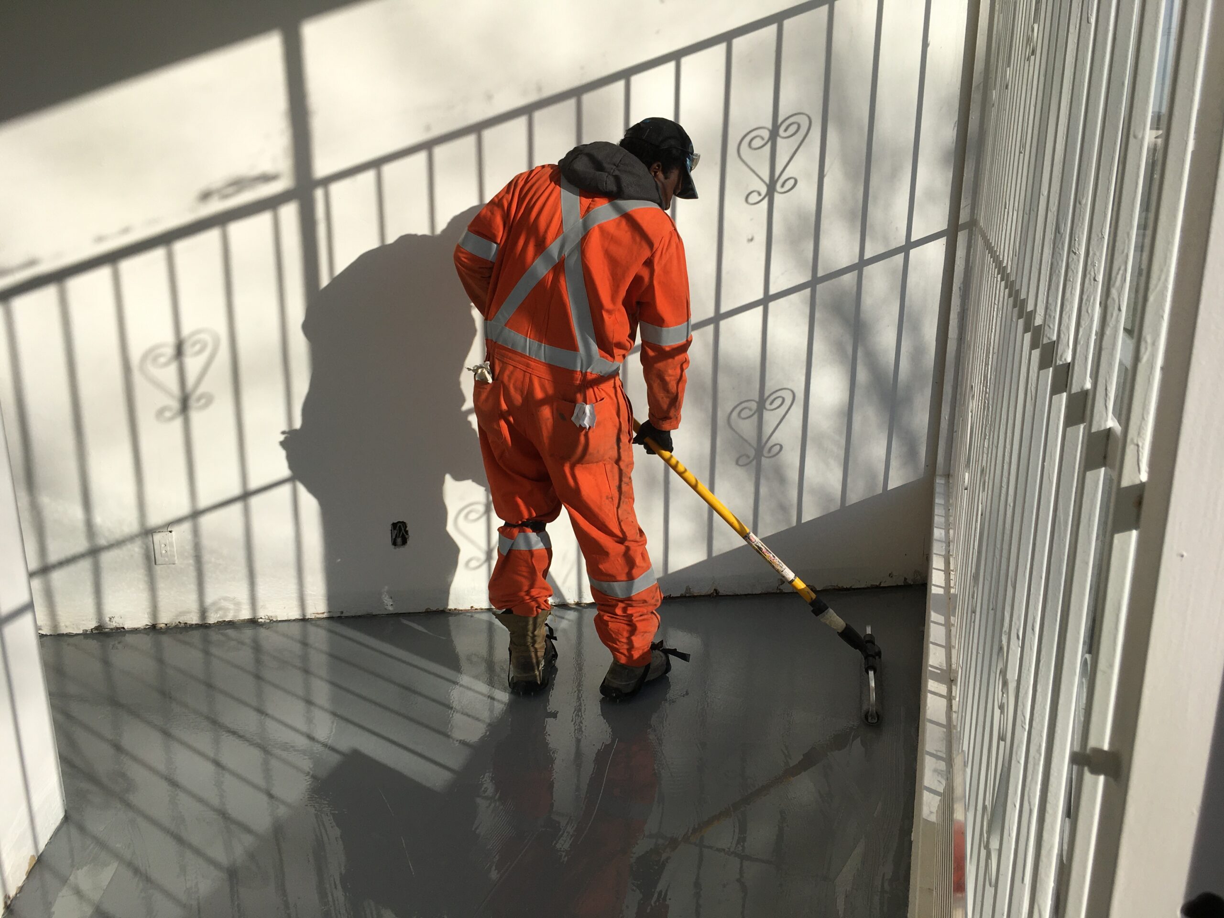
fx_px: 1025
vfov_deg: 48.2
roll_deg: +0.5
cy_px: 459
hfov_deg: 61.7
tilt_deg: -15.3
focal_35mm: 29
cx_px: 612
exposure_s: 1/2024
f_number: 2.2
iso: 25
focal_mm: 4.15
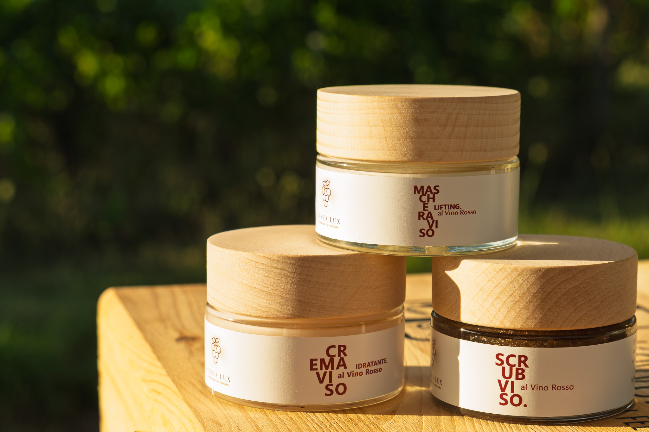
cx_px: 324
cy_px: 216
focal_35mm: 82
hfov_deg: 24.8
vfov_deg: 16.6
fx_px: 1478
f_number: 8
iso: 160
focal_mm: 54.7
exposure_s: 1/125
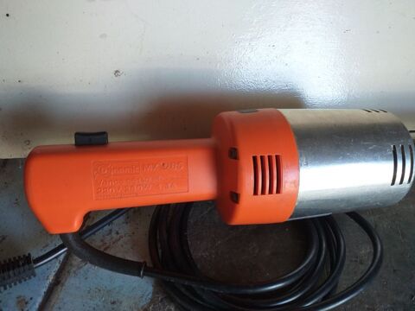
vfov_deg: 51.4
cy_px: 156
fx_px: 324
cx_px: 208
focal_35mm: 27
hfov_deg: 65.3
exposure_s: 1/50
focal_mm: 3.6
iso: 100
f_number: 1.9
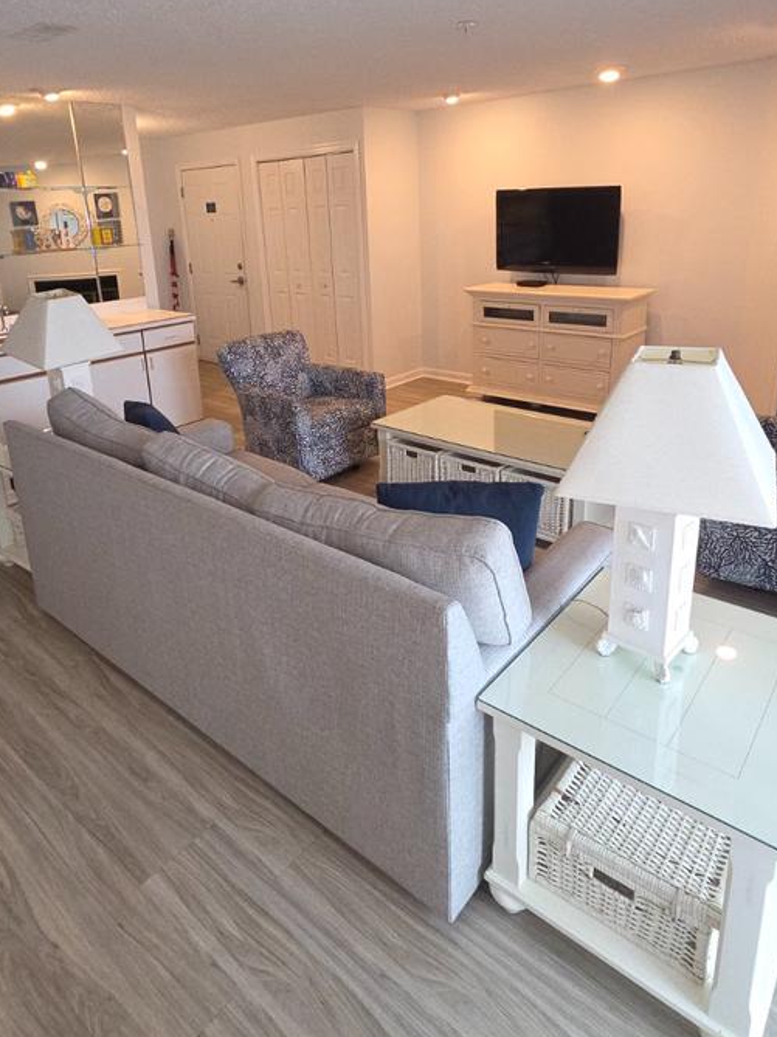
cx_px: 369
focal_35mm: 21
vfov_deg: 77.9
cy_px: 401
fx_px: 629
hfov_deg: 63.4
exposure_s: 1/60
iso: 160
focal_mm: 2.2
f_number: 2.2
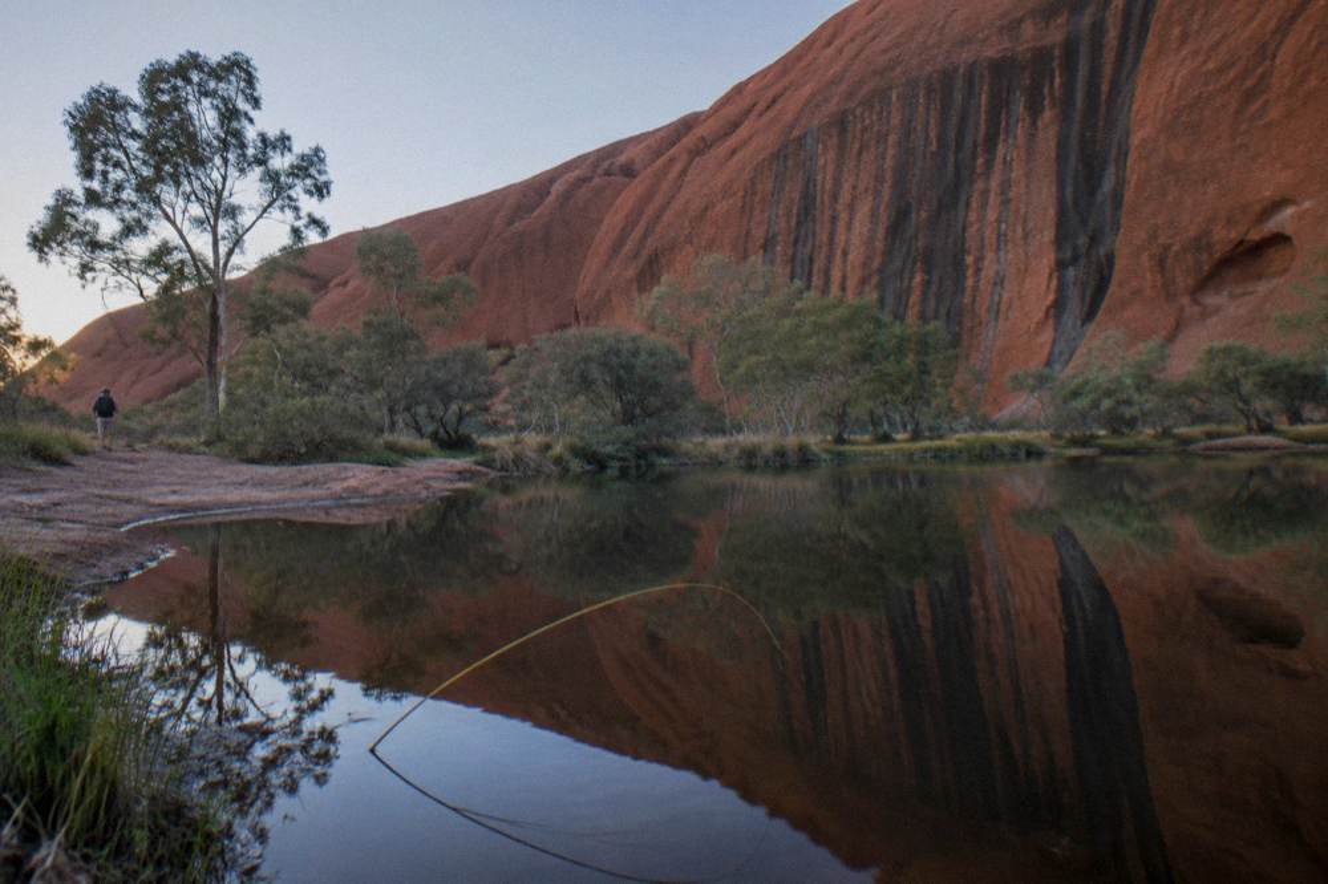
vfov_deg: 37.8
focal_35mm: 35
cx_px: 664
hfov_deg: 54.5
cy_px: 442
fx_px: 1291
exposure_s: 1/400
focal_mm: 35
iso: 640
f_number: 7.1
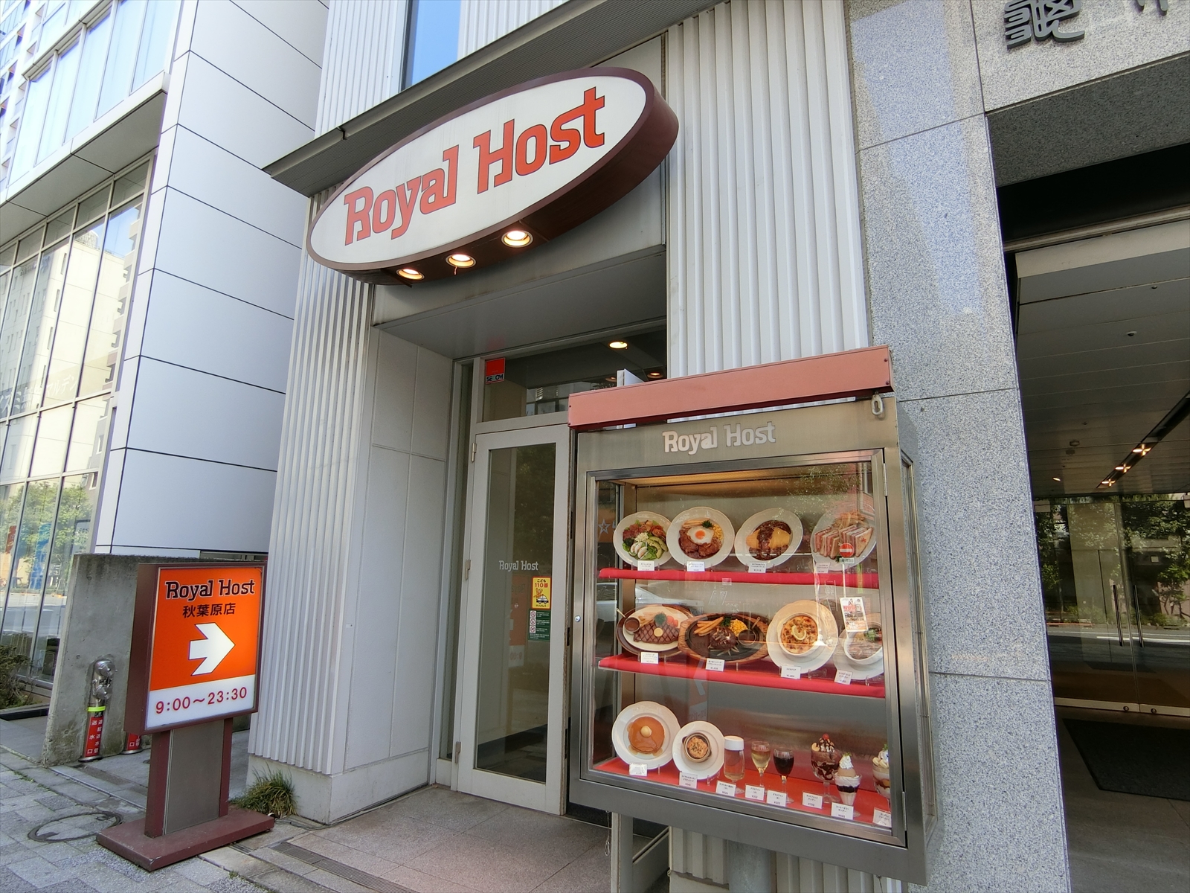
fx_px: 653
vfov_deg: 68.7
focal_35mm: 19
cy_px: 446
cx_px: 595
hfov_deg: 84.7
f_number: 2.7
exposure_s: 1/250
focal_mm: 4.06
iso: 80
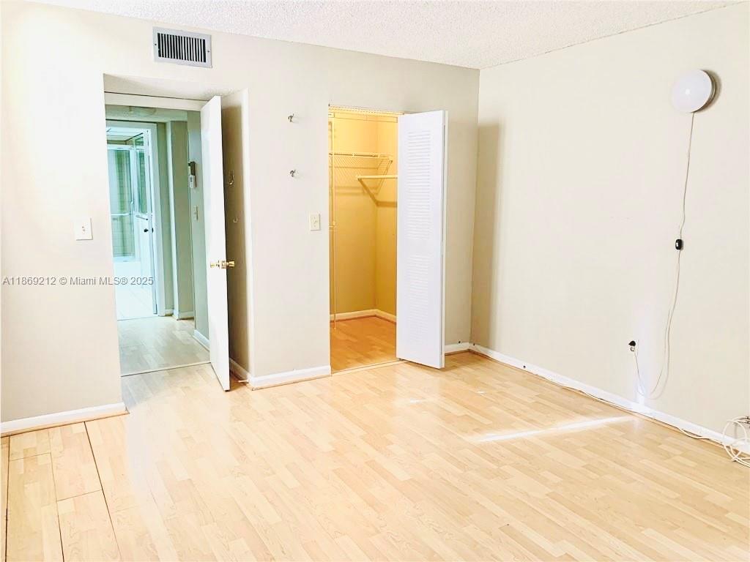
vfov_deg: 53.1
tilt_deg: -8.5
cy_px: 281
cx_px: 375
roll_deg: -1.0
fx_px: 563
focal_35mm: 26
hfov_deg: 67.3
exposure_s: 1/60
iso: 125
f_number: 1.8
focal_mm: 4.25
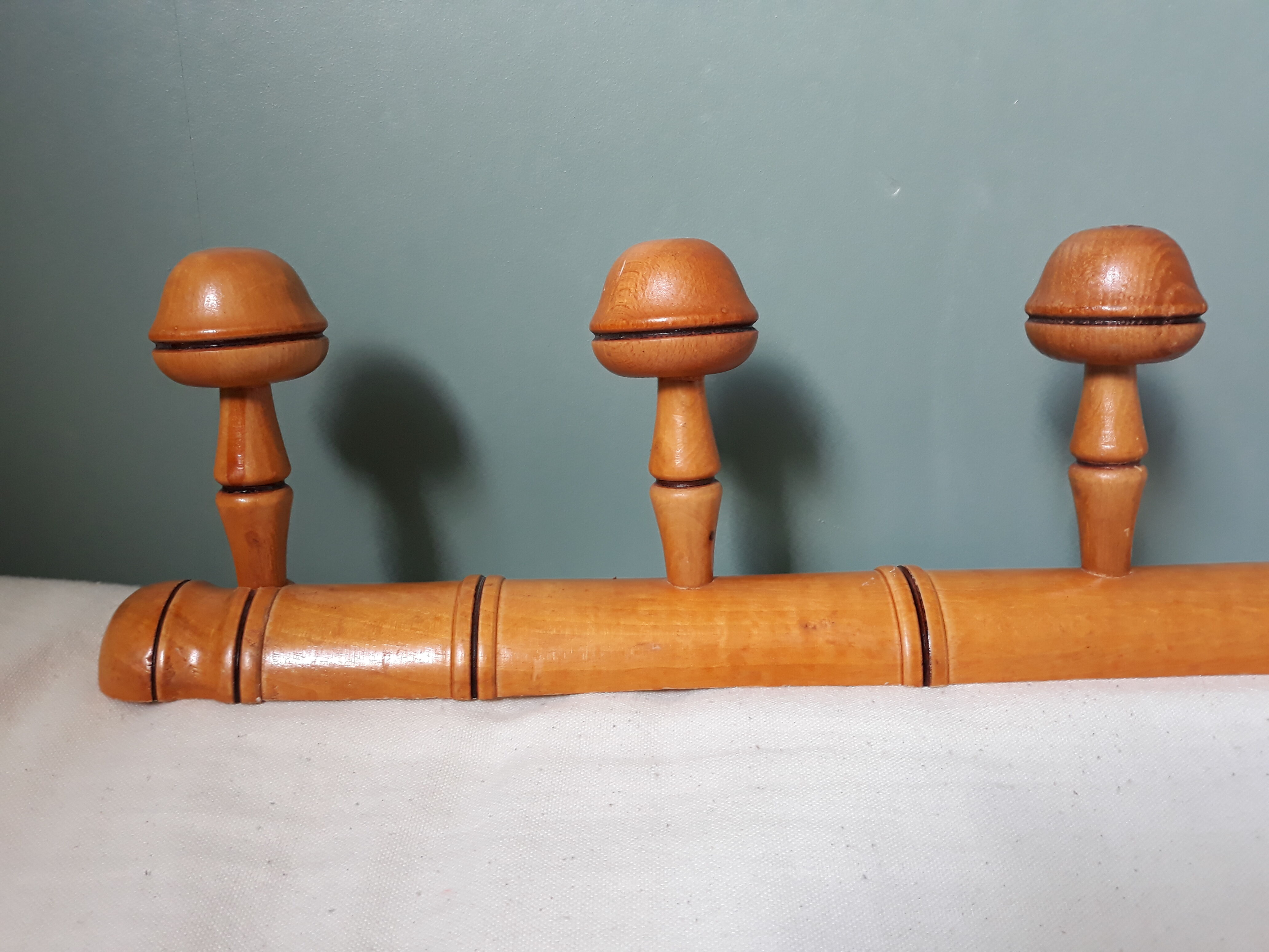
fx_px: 990
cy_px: 476
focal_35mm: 27
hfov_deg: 65.3
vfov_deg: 51.4
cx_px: 634
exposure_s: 1/50
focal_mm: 3.71
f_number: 1.7
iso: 125
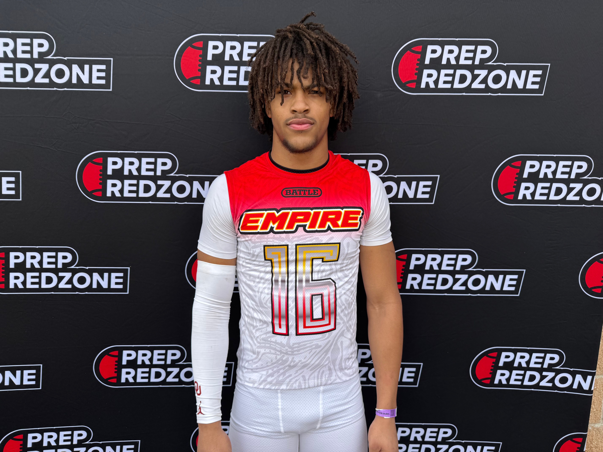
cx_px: 302
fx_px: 418
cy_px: 226
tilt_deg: -7.8
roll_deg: +0.7
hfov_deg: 71.6
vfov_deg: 56.8
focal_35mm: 24
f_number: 1.78
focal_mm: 6.76
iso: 80
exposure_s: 1/1005
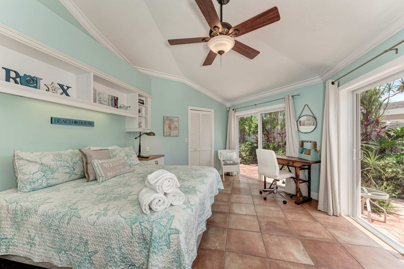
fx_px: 157
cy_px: 134
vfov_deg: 81.2
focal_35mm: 14
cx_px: 202
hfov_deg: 104.3
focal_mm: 14
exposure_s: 1/30
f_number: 7.1
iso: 100
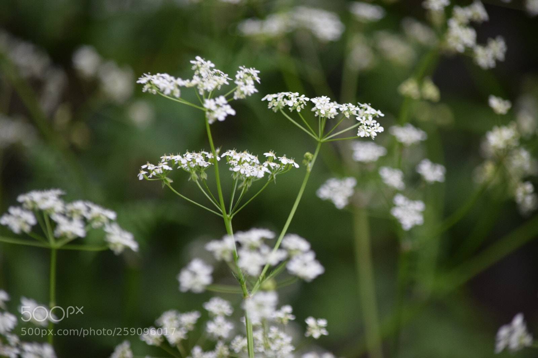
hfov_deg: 7.4
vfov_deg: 5.0
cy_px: 179
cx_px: 269
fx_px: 4147
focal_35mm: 278
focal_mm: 185
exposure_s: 1/160
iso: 800
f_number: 5
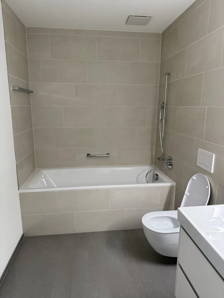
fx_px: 207
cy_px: 149
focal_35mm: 24
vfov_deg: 71.6
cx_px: 112
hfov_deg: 56.8
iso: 320
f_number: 1.8
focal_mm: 6.8
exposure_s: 1/60
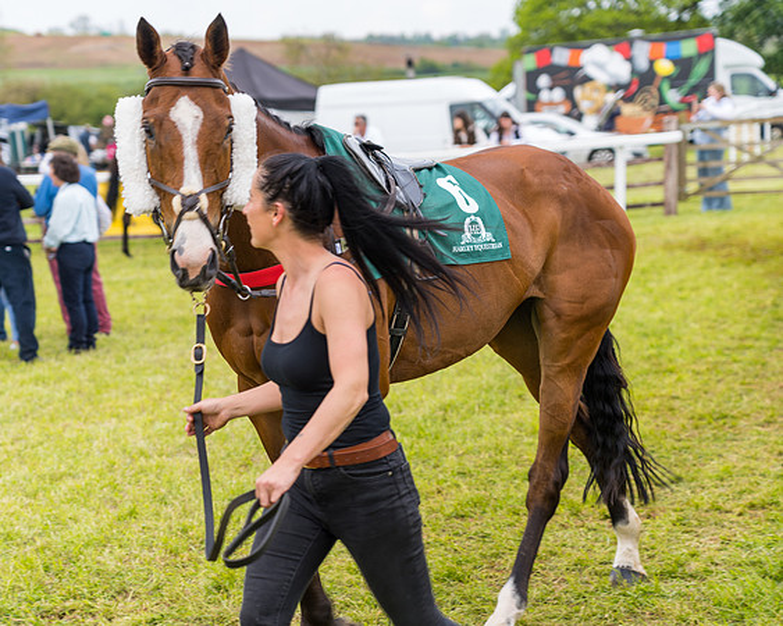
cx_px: 347
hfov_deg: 19.7
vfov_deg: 15.8
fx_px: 2255
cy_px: 316
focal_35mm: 97
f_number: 4
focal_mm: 85
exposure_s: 1/125
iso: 50
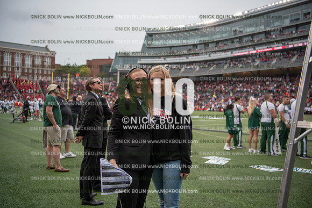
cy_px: 104
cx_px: 156
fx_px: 303
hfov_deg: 54.4
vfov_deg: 37.9
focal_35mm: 35
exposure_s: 1/1000
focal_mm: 35
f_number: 2.8
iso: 250
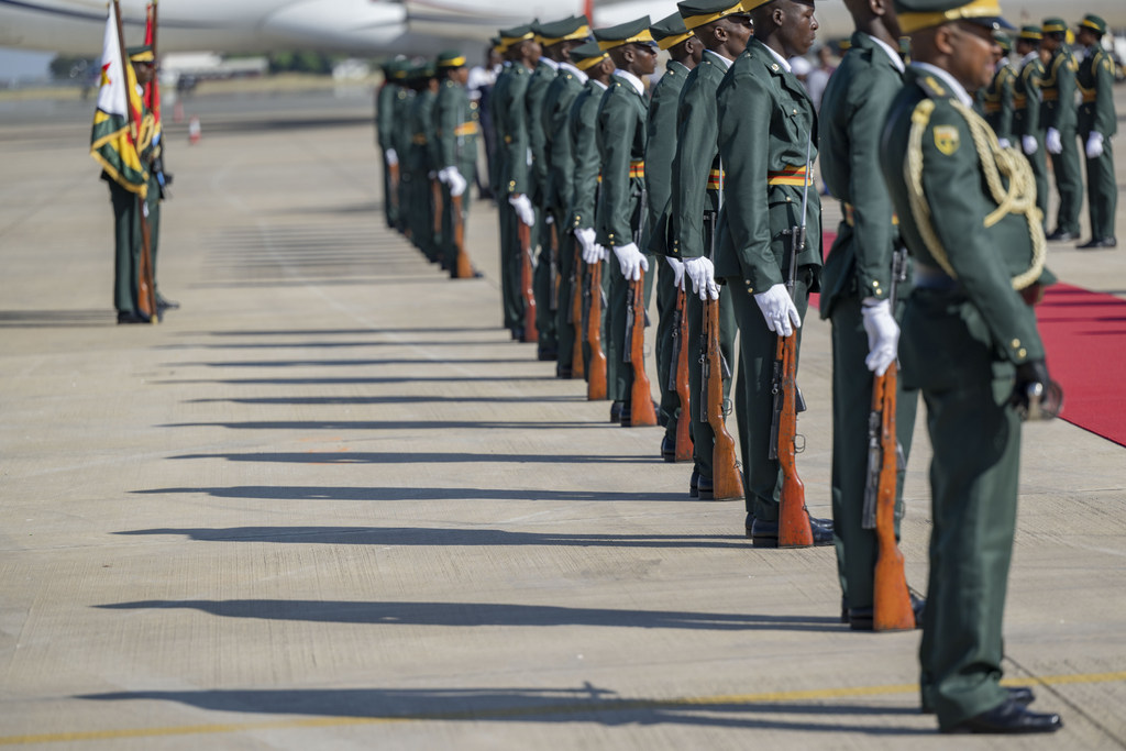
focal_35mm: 162
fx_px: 5067
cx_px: 563
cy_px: 376
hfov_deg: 12.7
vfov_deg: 8.5
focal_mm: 155
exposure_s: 1/1000
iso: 50
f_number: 3.2
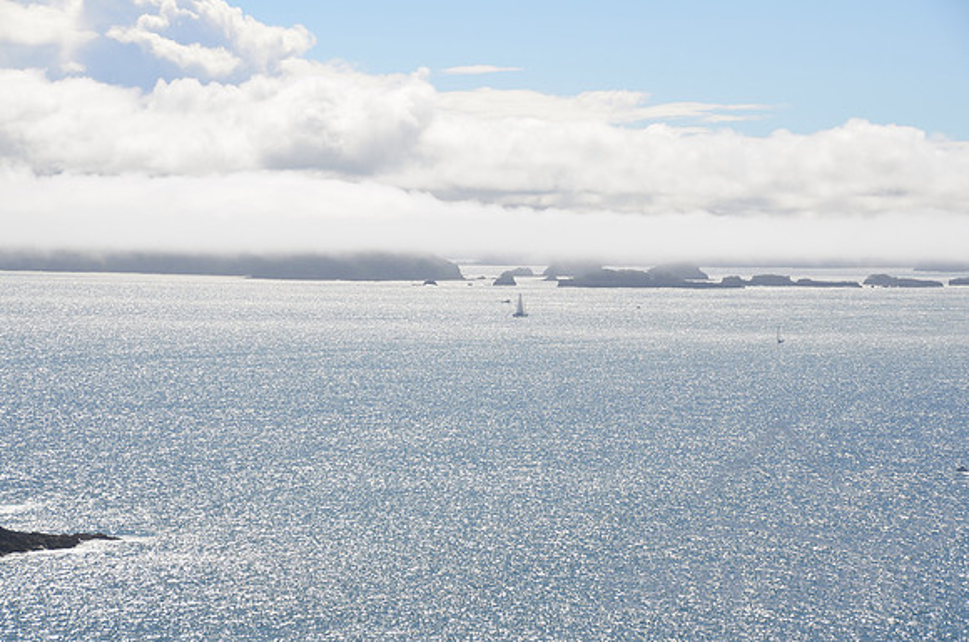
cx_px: 484
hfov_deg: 17.1
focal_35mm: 120
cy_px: 321
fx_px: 3223
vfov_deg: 11.4
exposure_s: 1/320
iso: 100
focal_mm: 80
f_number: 9
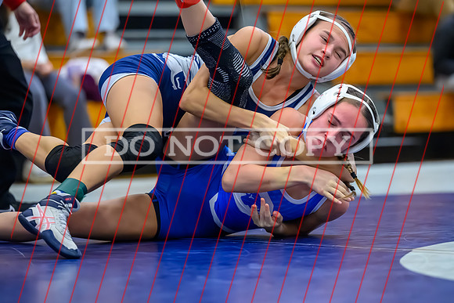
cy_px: 178
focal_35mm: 180
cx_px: 268
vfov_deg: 7.6
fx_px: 2272
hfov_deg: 11.4
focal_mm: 150
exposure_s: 1/640
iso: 10000
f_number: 2.8
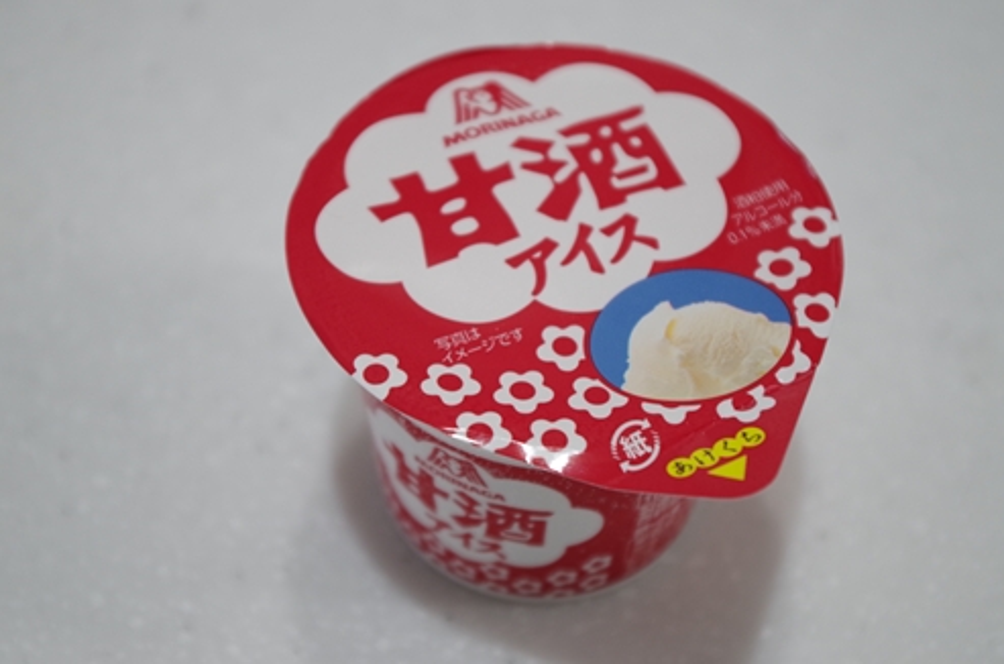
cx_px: 502
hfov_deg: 33.5
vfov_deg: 22.5
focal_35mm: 60
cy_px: 332
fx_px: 1669
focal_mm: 40
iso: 400
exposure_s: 1/50
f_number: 4.5
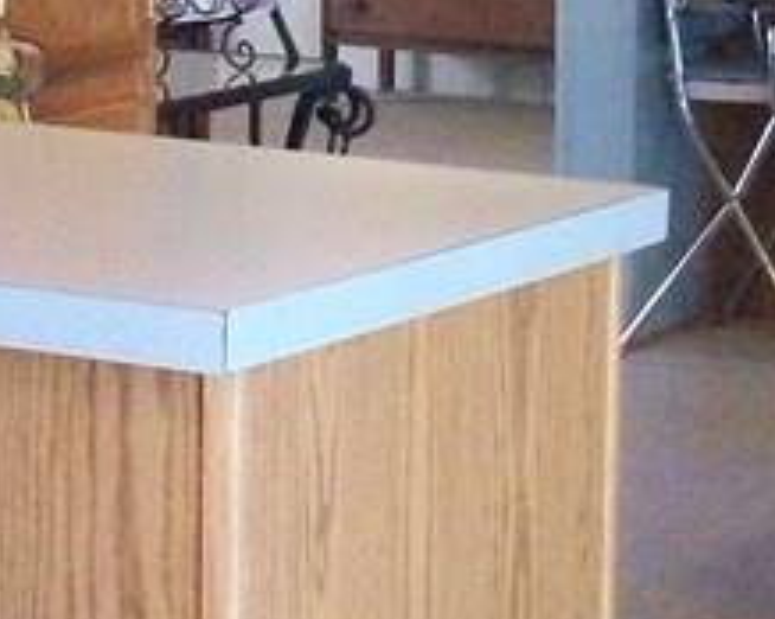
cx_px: 380
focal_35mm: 170
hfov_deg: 11.4
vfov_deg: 9.0
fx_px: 3896
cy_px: -92
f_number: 2.8
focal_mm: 6.2
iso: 398
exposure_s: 1/45
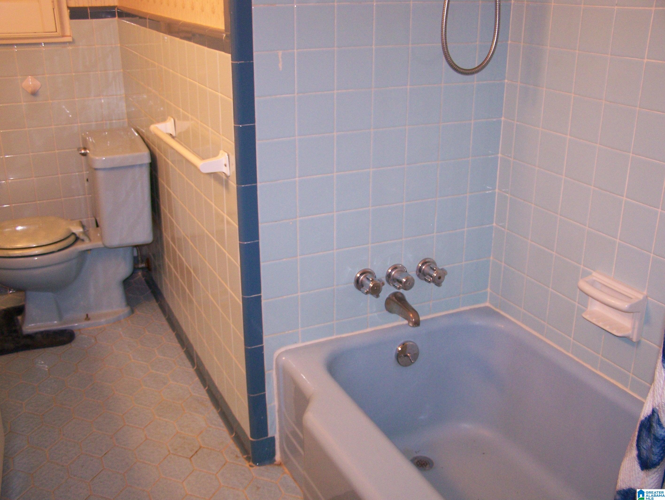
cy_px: 250
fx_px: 731
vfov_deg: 37.8
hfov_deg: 48.9
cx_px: 332
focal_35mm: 38
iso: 160
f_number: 2.8
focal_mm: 6.3
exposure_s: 1/60
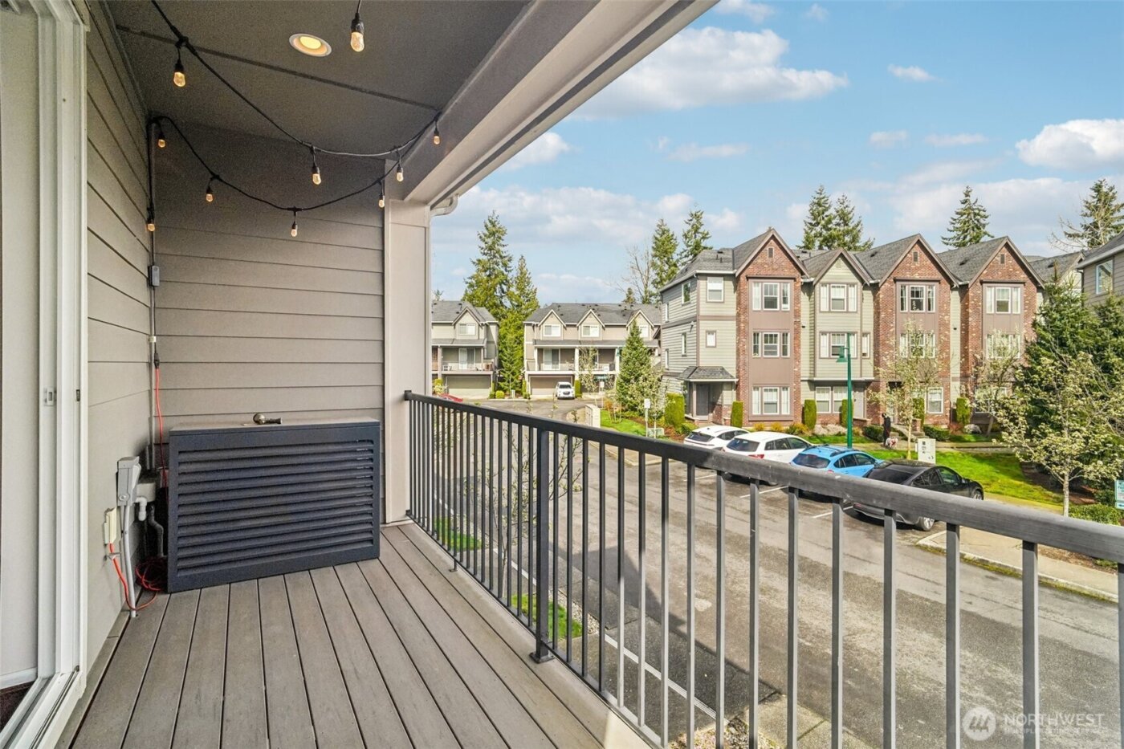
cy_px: 374
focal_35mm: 16
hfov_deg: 96.7
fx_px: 499
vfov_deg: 73.7
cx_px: 562
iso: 1600
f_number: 8
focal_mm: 16
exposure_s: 1/1600
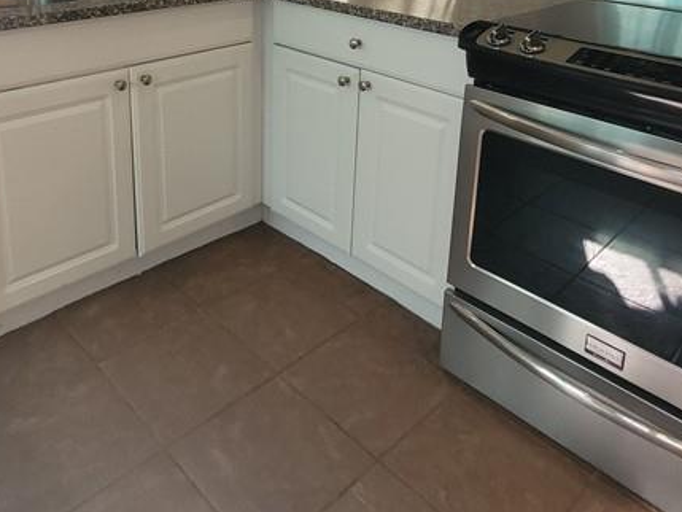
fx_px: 611
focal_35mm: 31
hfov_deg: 58.0
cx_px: 286
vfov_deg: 42.0
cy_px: 56
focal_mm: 1.74
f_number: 2.2
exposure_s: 1/59
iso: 40
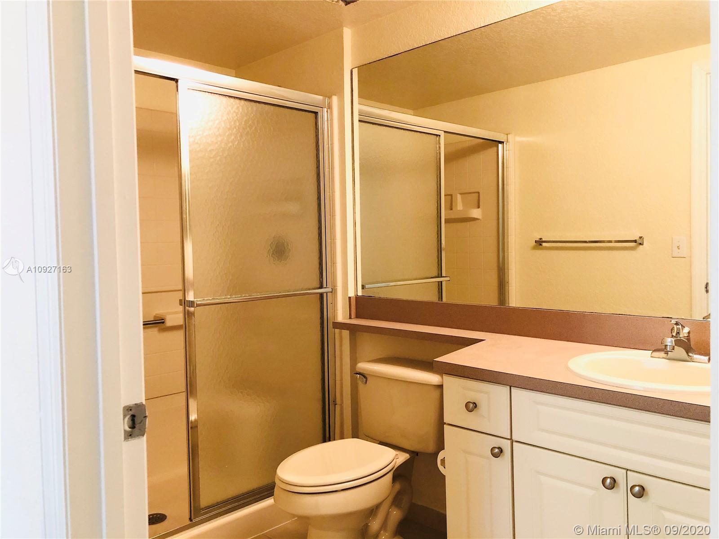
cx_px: 360
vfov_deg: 49.7
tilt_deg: -1.9
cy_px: 270
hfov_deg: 63.4
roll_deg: +2.2
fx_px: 582
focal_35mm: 28
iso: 64
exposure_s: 1/15
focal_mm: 4
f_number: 1.8
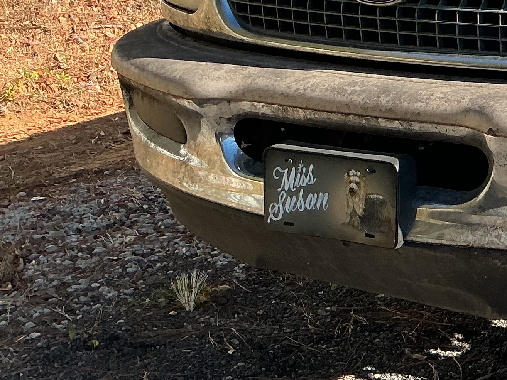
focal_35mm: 89
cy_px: -31
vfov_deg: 16.1
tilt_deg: -3.8
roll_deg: +1.4
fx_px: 1303
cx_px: 733
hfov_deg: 19.5
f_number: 1.8
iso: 25
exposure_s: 1/962
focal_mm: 3
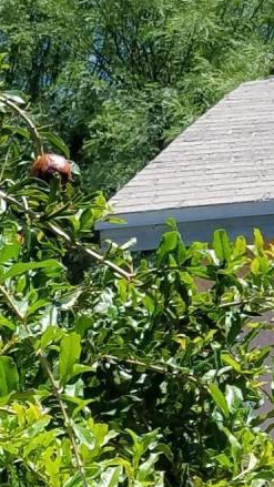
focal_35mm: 129
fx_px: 1666
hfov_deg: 8.6
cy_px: 684
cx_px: -389
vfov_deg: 15.6
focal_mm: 4.2
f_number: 1.7
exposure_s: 1/1792
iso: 50
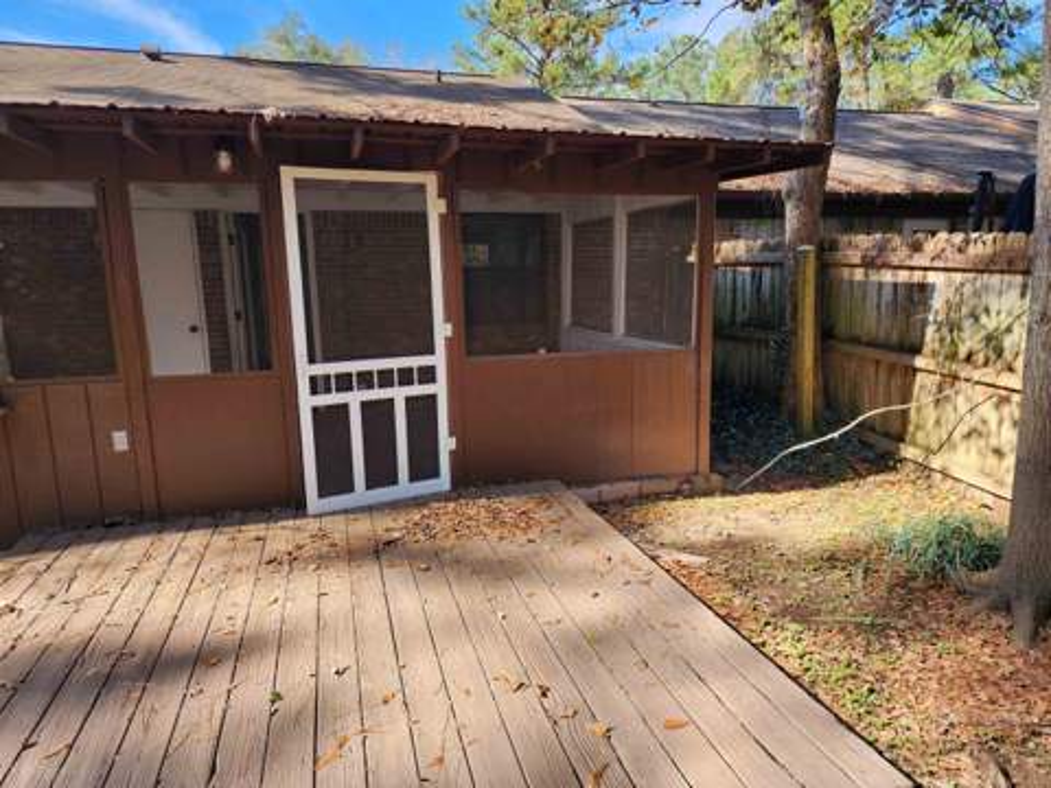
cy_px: 394
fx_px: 698
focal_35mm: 23
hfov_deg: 73.9
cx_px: 526
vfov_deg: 58.9
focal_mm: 6.4
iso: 16
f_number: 1.8
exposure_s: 1/180
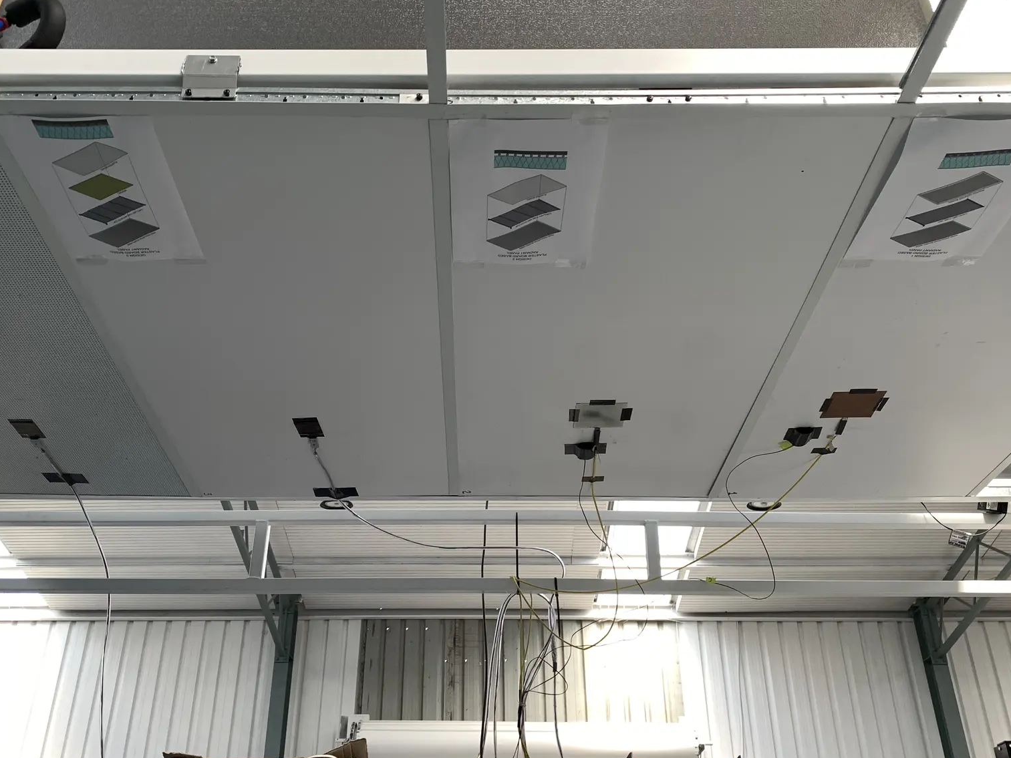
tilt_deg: +30.2
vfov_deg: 42.9
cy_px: 401
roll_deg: -1.3
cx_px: 468
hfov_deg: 55.3
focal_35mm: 33
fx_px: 964
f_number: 1.8
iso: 100
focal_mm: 4.25
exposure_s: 1/93
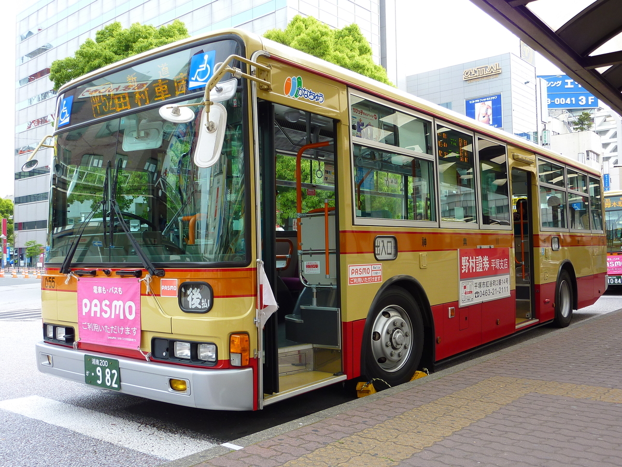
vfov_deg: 44.2
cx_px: 311
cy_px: 234
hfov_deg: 56.8
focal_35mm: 32
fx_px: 575
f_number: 3.5
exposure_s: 1/100
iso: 80
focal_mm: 5.3
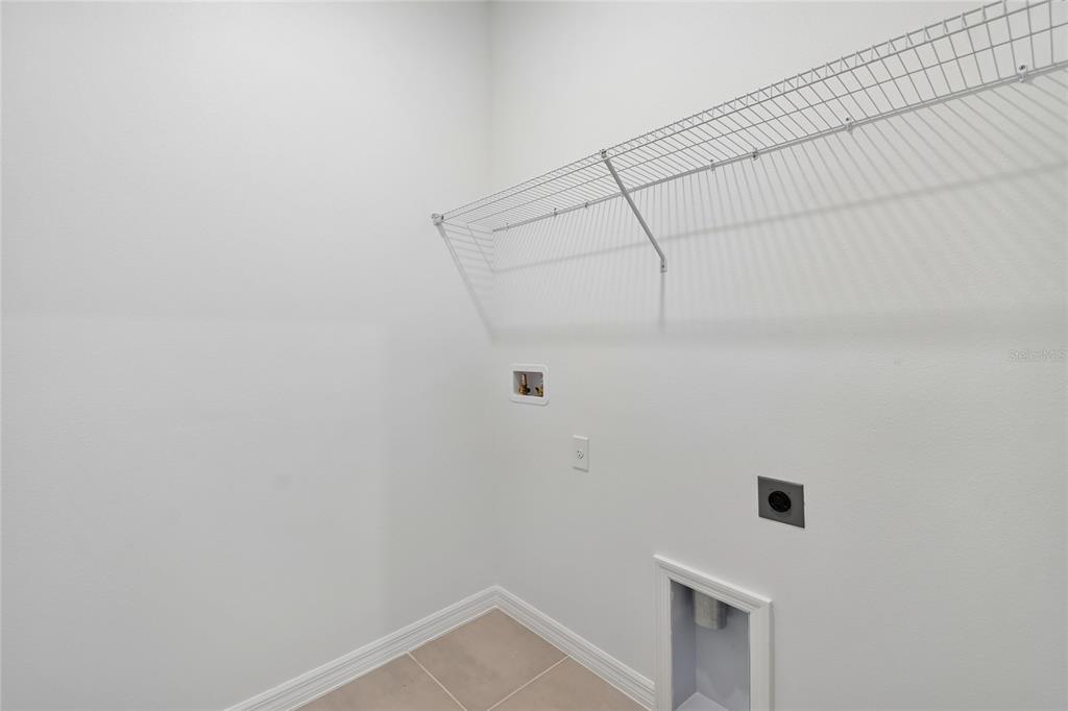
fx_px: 445
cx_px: 534
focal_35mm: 15
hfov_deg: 100.4
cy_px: 356
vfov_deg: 77.3
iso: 100
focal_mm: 10
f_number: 7.1
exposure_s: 1/8
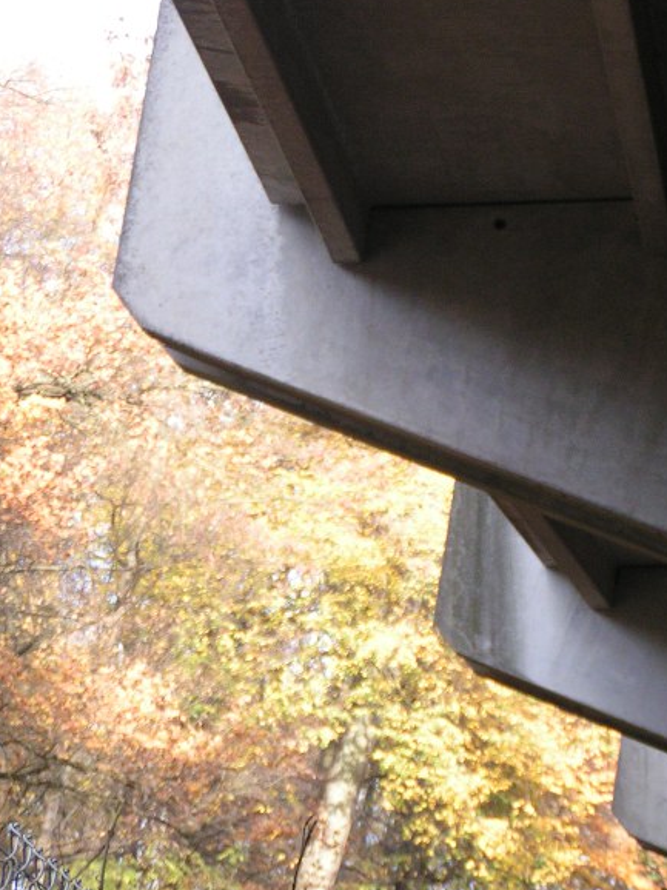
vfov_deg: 13.7
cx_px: 411
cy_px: 373
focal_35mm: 144
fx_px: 3702
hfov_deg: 10.3
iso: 125
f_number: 3.5
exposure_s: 1/160
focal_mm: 15.9
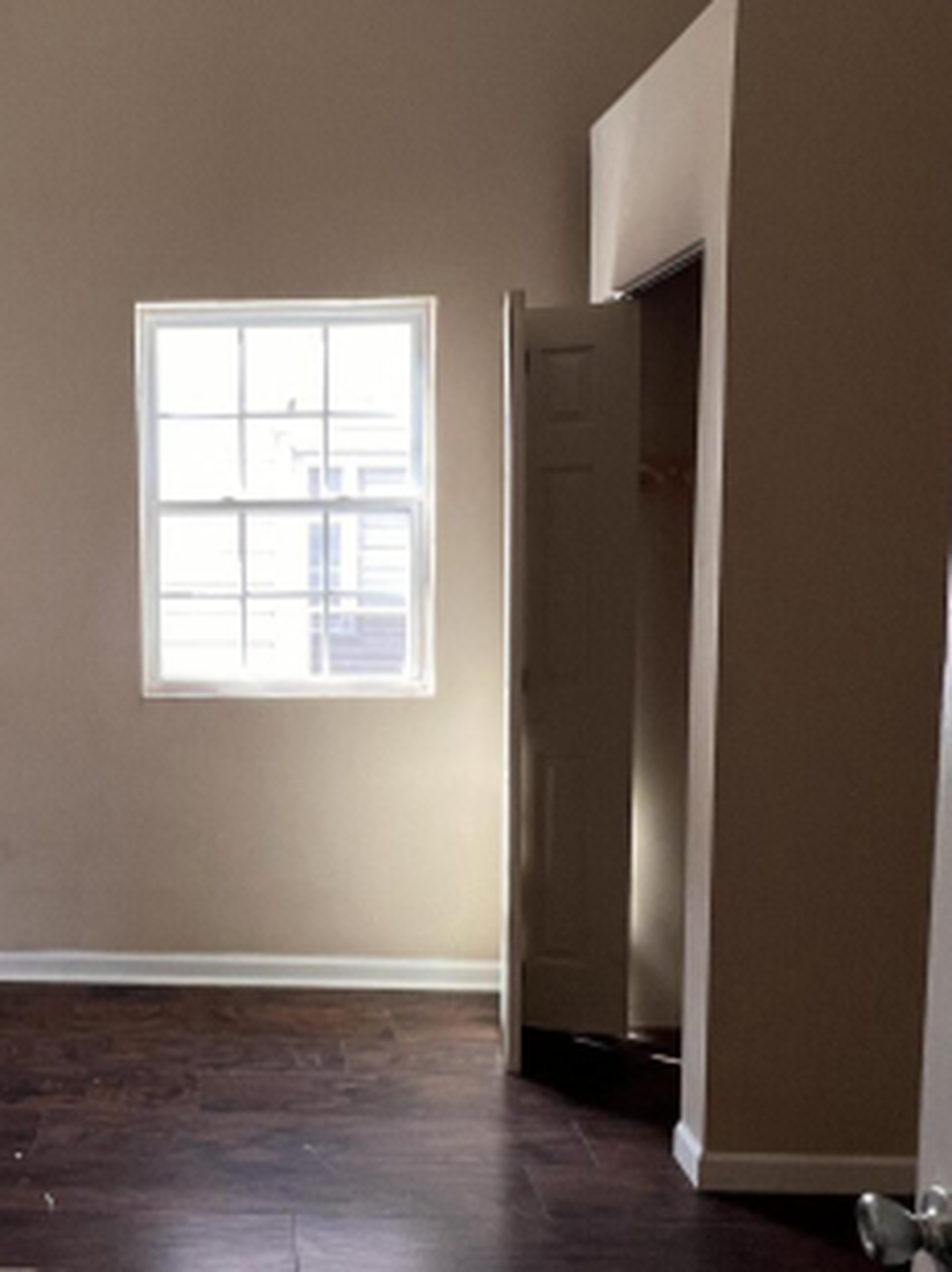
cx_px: 168
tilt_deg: -5.3
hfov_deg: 46.6
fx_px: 1028
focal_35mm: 28
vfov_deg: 63.5
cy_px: 626
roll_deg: +1.4
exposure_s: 1/99
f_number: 1.8
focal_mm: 1.57
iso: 125
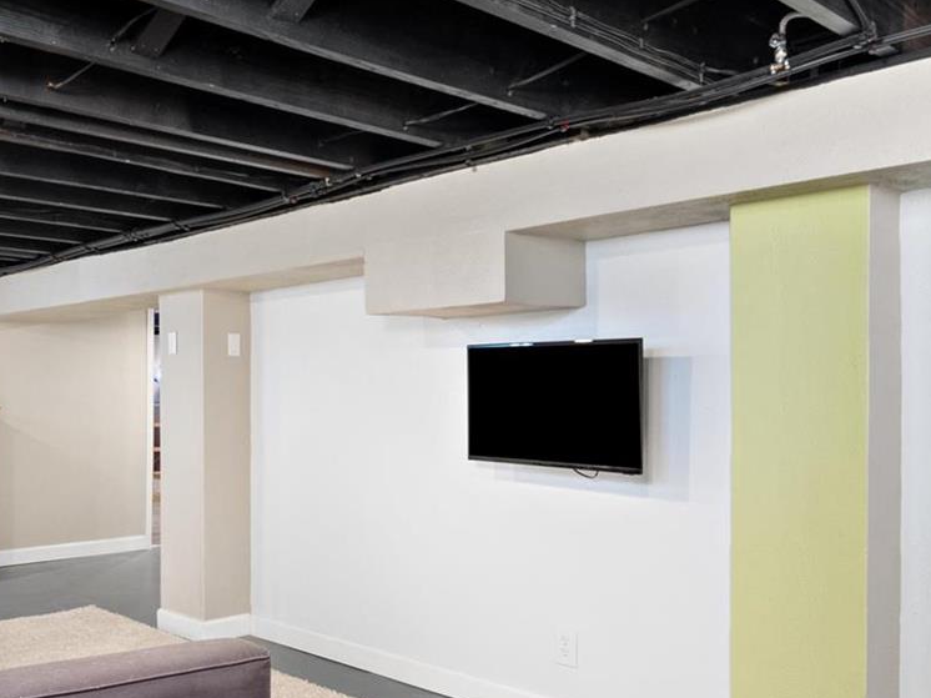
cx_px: 310
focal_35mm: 33
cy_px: 441
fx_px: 887
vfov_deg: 42.6
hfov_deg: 54.2
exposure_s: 1/50
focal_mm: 8
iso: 400
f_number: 8
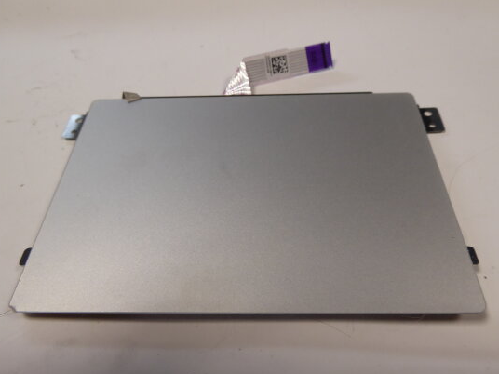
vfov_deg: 49.7
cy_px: 200
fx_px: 404
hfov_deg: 63.4
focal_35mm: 28
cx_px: 250
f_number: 3.3
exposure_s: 1/60
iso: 200
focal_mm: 4.3
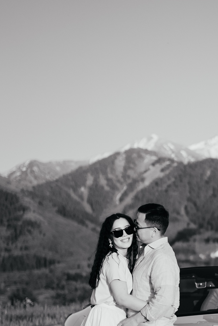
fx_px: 971
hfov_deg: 12.6
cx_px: 227
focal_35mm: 107
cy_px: 251
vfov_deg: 18.9
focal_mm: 50
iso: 500
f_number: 1.8
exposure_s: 1/2500
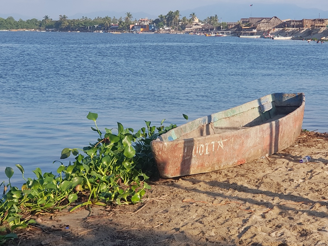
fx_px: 824
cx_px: 163
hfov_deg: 22.5
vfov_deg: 16.9
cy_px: 68
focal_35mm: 87
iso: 25
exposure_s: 1/564
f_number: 2.4
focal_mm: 6
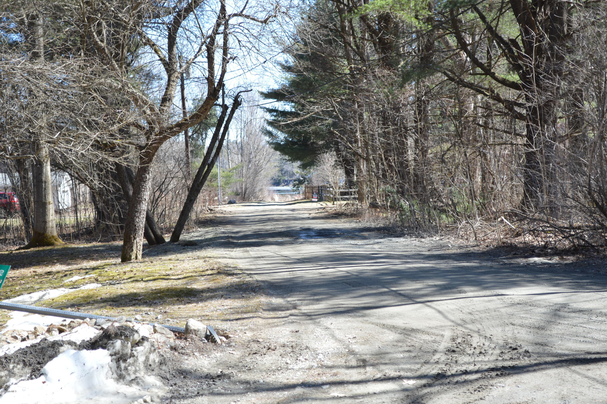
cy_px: 202
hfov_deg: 28.1
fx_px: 1213
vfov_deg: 18.9
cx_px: 304
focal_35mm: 72
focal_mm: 48
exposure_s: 1/125
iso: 140
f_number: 5.6
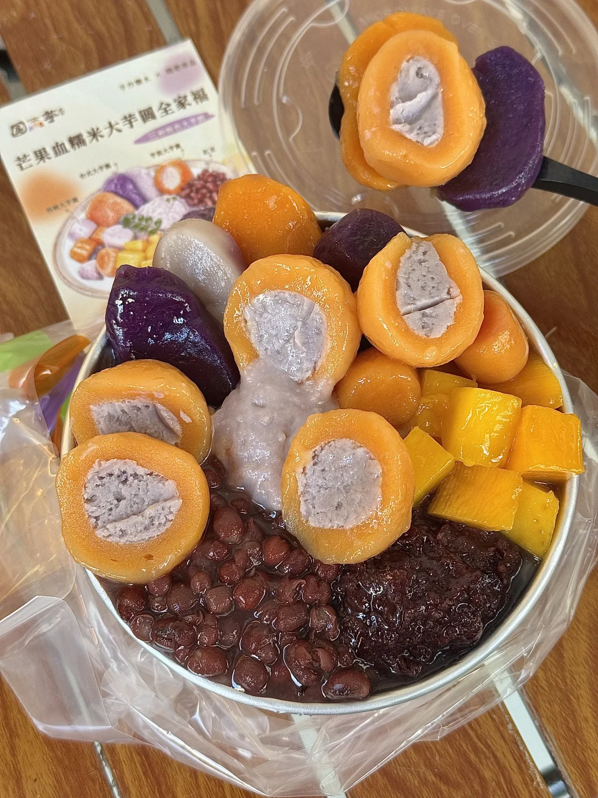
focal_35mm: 48
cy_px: 399
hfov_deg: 30.3
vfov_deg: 39.7
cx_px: 299
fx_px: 1106
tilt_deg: -70.2
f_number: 1.78
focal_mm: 6.76
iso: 100
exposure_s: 1/78
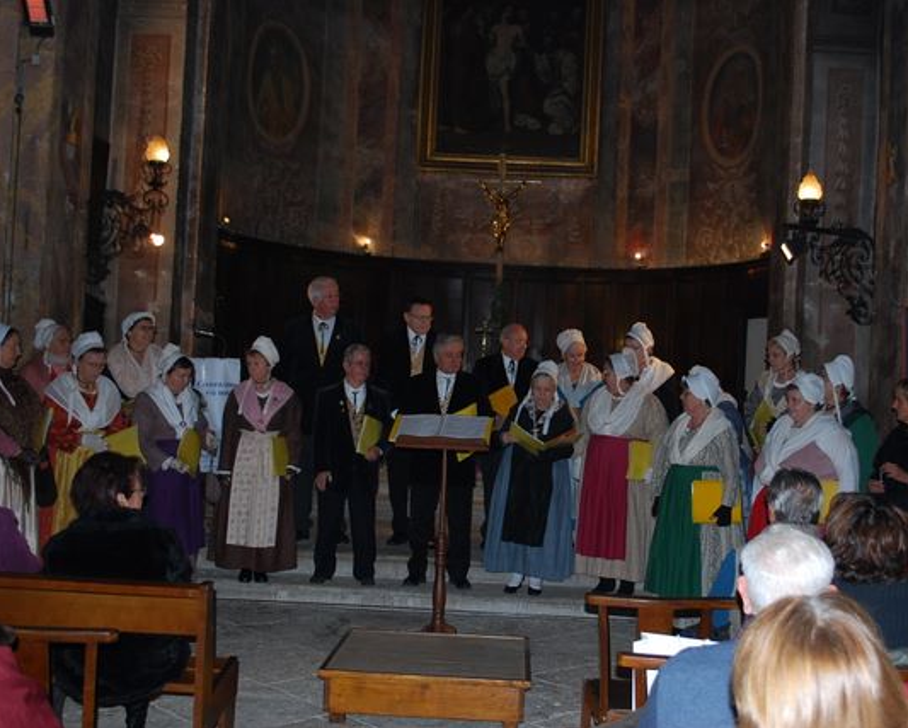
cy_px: 364
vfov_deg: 34.2
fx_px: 1183
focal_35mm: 44
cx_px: 530
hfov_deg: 41.9
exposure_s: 1/60
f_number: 4.2
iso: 400
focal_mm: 26
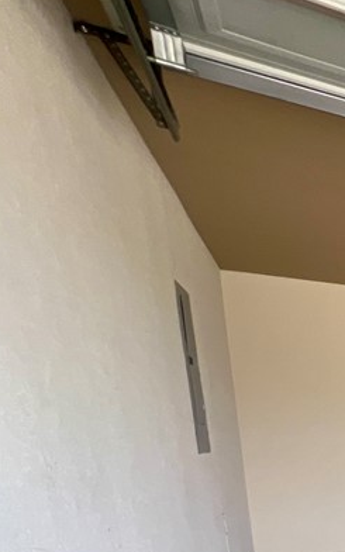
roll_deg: +0.0
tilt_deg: -9.9
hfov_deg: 18.7
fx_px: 542
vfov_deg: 46.8
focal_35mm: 36
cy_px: 528
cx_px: 708
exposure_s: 1/99
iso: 40
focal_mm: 1.57
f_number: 1.8
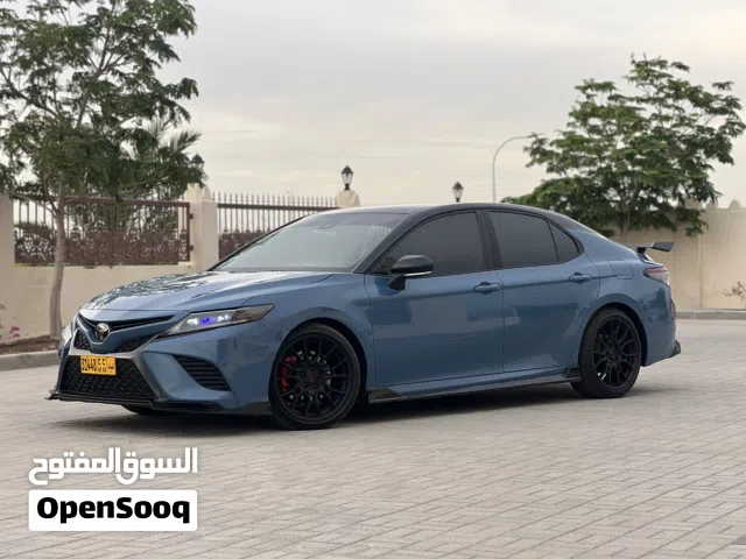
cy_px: 280
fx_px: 1659
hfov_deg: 25.3
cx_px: 373
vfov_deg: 19.1
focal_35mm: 77
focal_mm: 9
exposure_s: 1/121
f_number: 2.8
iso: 32
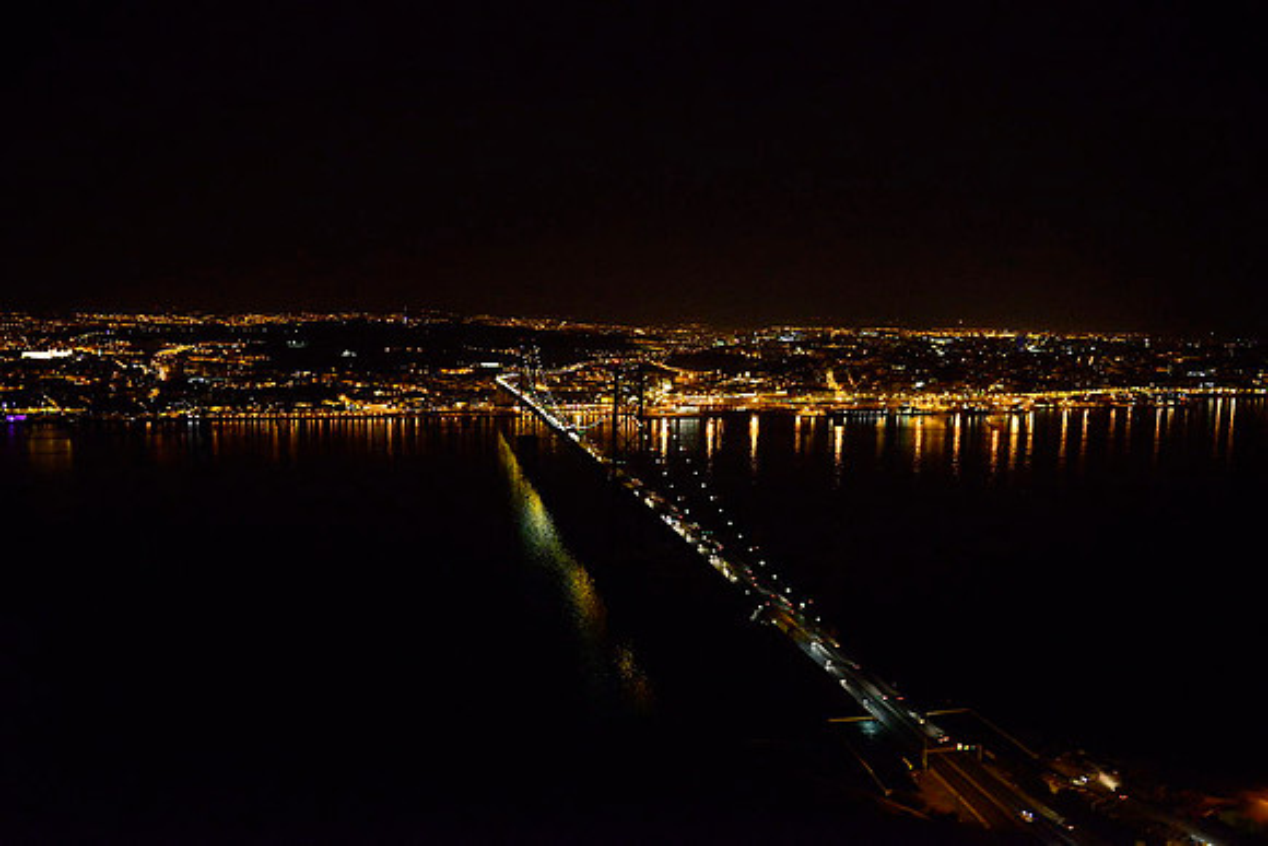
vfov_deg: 45.0
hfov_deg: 63.6
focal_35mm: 29
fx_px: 1022
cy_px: 423
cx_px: 634
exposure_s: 1/80
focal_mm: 29
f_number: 2.8
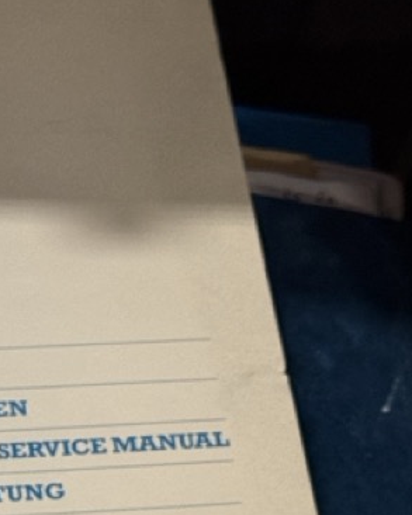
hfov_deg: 9.3
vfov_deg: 11.3
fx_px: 2499
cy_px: 749
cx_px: -118
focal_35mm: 164
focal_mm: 6.76
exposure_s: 1/41
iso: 250
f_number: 1.78
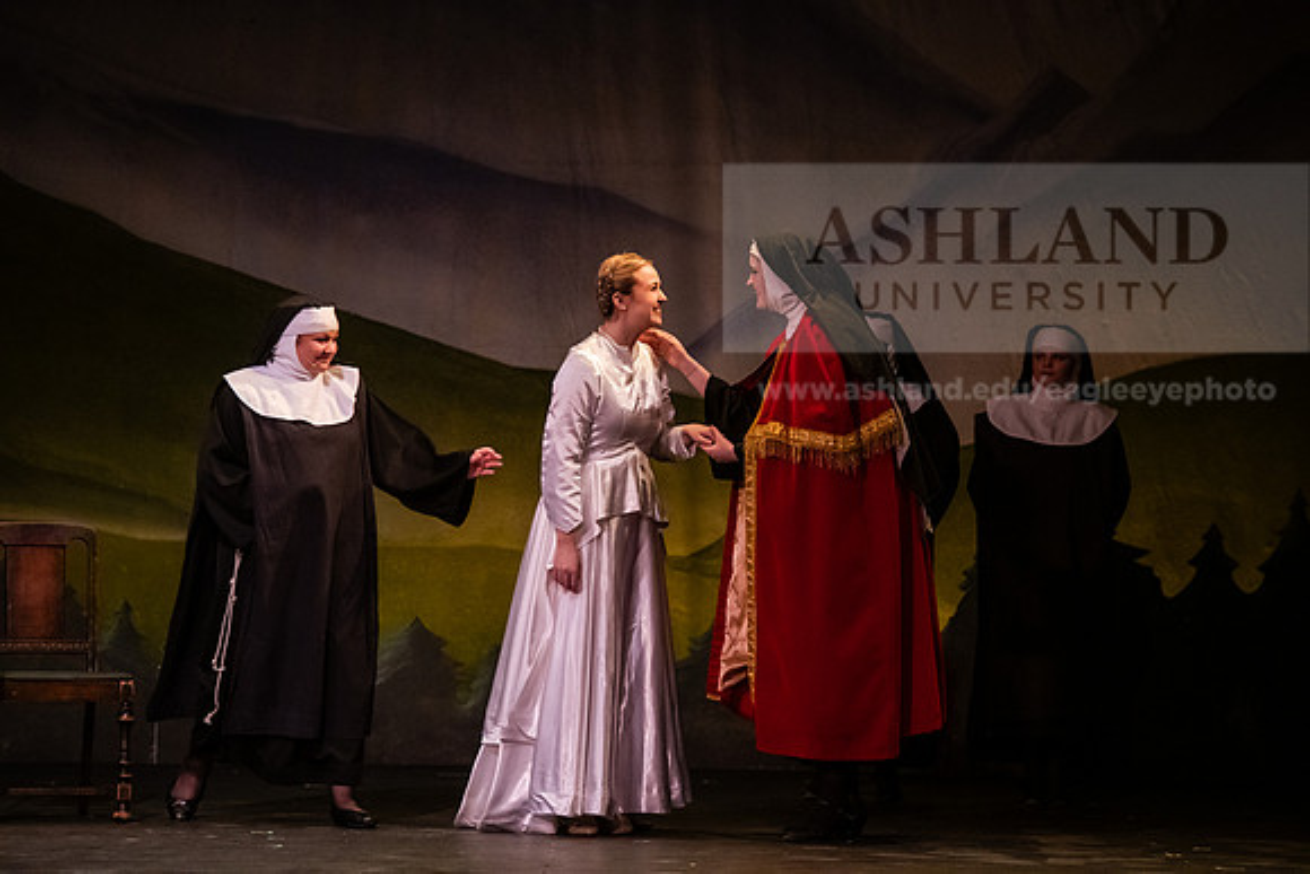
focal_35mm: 160
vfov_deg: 8.6
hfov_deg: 12.8
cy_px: 437
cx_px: 655
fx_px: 5823
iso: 5000
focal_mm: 160
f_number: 3.2
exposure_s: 1/200
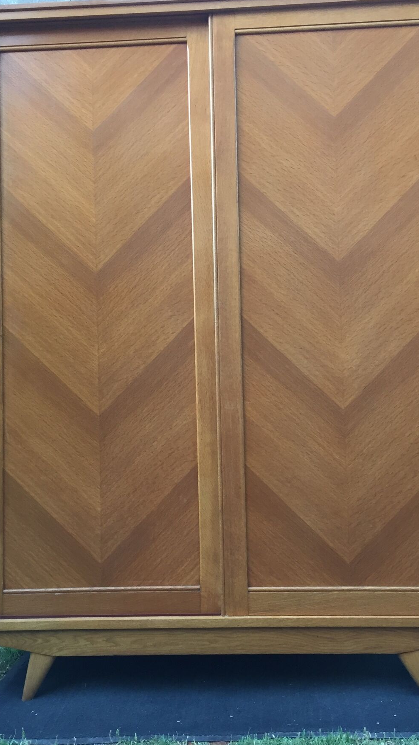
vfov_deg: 55.3
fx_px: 711
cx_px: 224
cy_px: 366
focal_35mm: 36
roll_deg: +1.2
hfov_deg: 32.8
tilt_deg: +4.1
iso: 64
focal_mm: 4.15
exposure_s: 1/33
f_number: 2.2
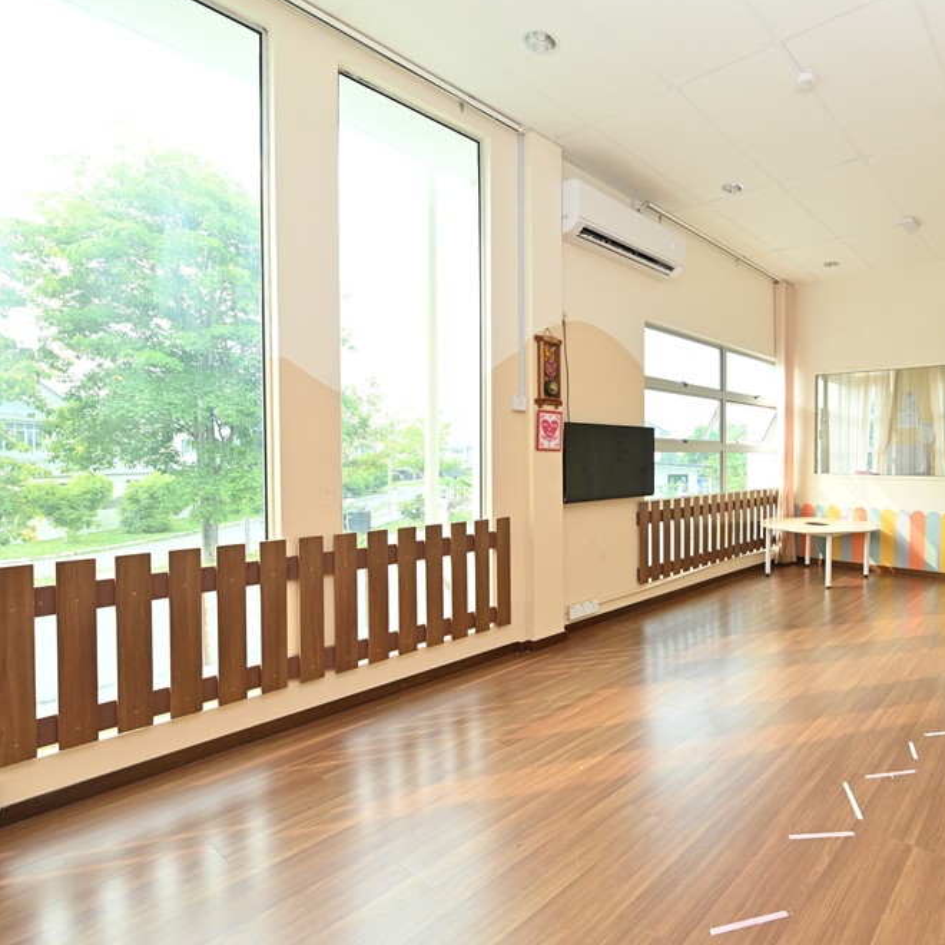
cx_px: 714
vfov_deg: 80.7
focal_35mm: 18
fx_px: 556
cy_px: 470
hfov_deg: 74.6
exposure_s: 1/125
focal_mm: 14
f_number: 5
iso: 400
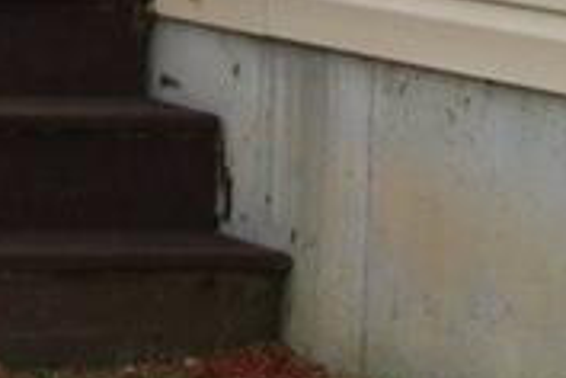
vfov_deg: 4.4
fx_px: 4826
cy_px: -391
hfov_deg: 6.5
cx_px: -588
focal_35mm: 307
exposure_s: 1/125
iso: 100
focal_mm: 30.63
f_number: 5.6
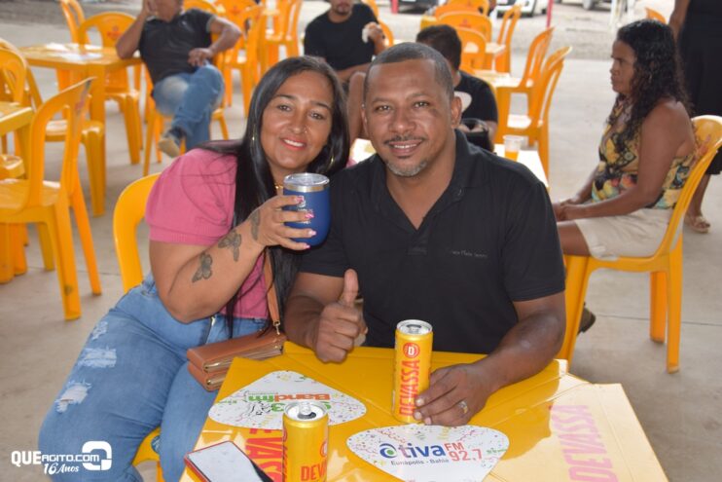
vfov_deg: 28.1
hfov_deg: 41.1
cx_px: 361
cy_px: 241
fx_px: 963
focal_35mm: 48
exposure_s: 1/125
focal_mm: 32
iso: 140
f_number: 5.6
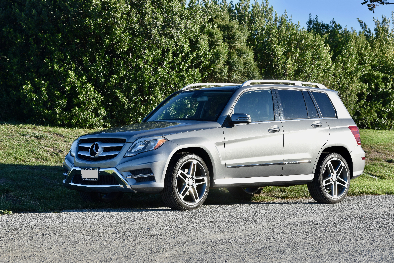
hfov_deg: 20.0
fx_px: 1117
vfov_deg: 13.4
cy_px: 132
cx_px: 197
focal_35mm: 102
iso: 200
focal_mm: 102
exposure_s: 1/320
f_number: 9
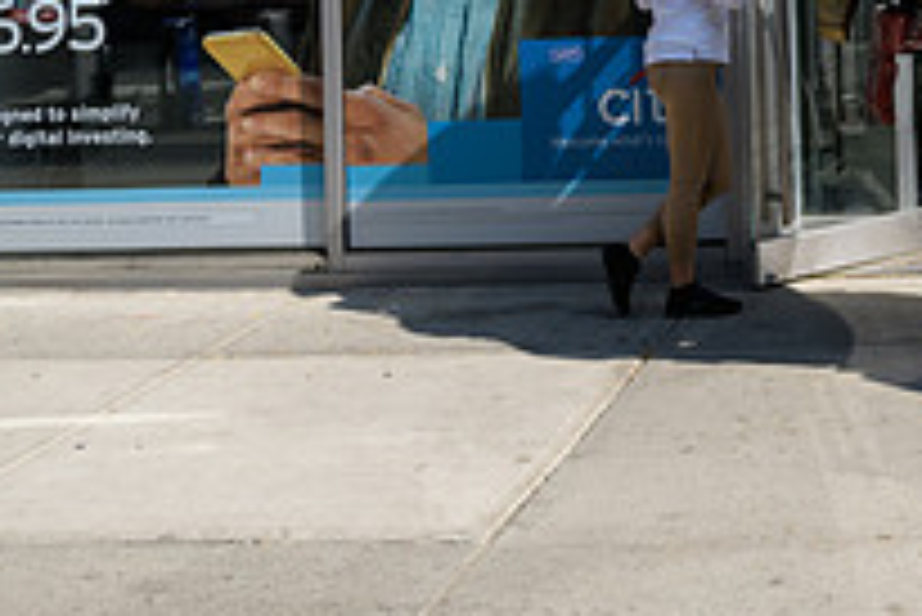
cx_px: 1034
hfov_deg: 27.0
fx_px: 1743
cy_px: -214
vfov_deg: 18.5
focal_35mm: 68
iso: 200
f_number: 3.2
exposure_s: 1/2500
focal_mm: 24
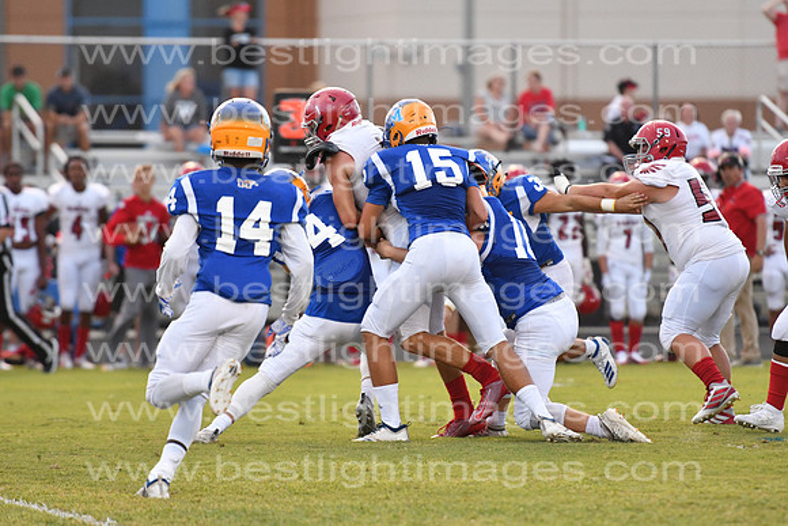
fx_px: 6568
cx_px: 394
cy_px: 263
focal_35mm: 300
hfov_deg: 6.9
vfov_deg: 4.6
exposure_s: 1/800
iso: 1600
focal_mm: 200
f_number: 3.2
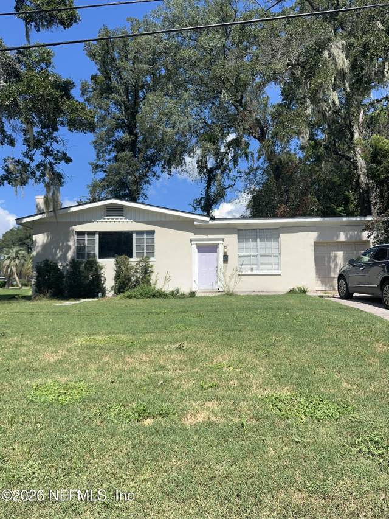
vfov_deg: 71.6
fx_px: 360
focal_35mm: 24
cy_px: 260
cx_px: 194
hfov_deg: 56.8
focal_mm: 6.86
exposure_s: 1/2028
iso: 80
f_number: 1.78
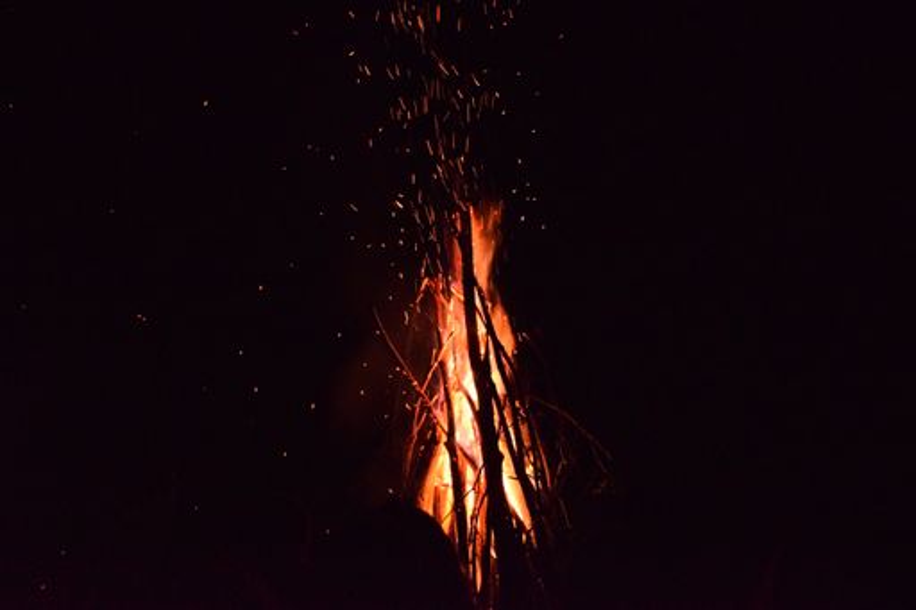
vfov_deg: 28.9
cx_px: 458
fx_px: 1183
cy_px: 305
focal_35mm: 46
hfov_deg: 42.3
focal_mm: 31
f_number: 4.2
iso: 12800
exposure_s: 1/50
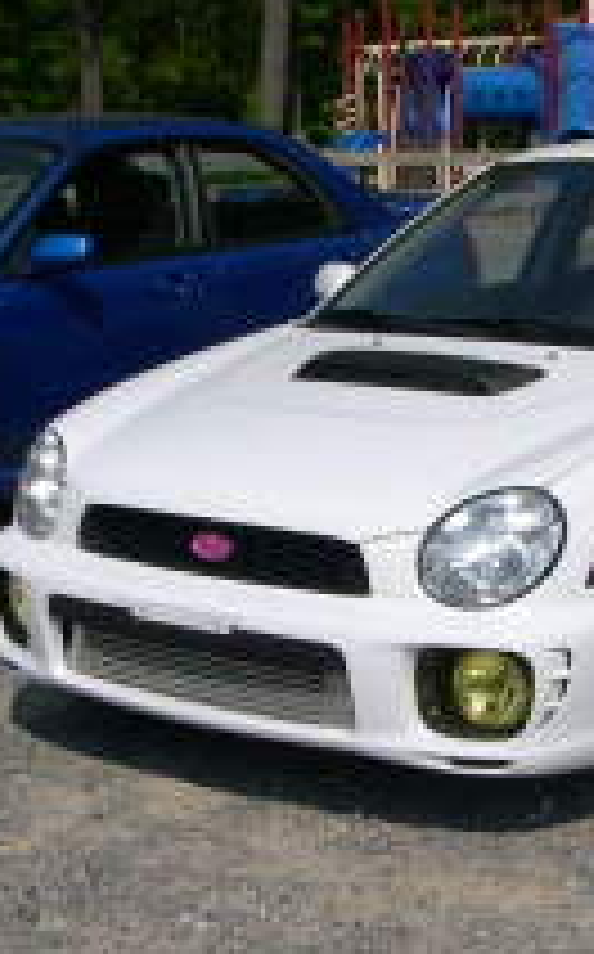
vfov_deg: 27.1
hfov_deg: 16.9
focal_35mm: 76
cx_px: 500
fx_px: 1974
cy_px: 410
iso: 100
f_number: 7.6
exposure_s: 1/494
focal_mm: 8
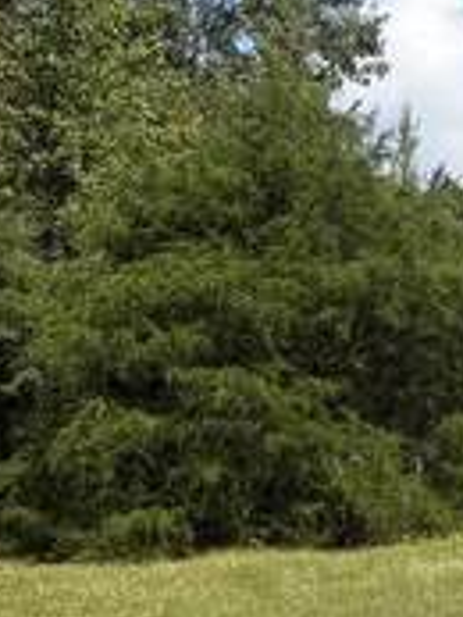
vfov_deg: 14.5
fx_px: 2369
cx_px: 883
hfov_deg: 10.4
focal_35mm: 133
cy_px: 681
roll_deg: +0.2
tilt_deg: +0.9
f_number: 1.78
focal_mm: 6.76
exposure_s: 1/3953
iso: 80
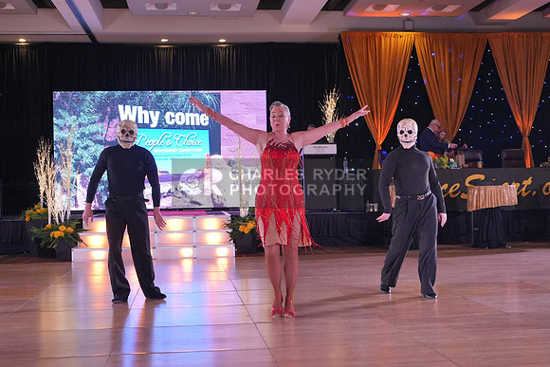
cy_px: 184
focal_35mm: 52
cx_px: 275
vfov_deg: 26.0
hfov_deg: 38.2
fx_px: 795
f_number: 4
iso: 2000
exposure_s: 1/400
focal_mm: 35
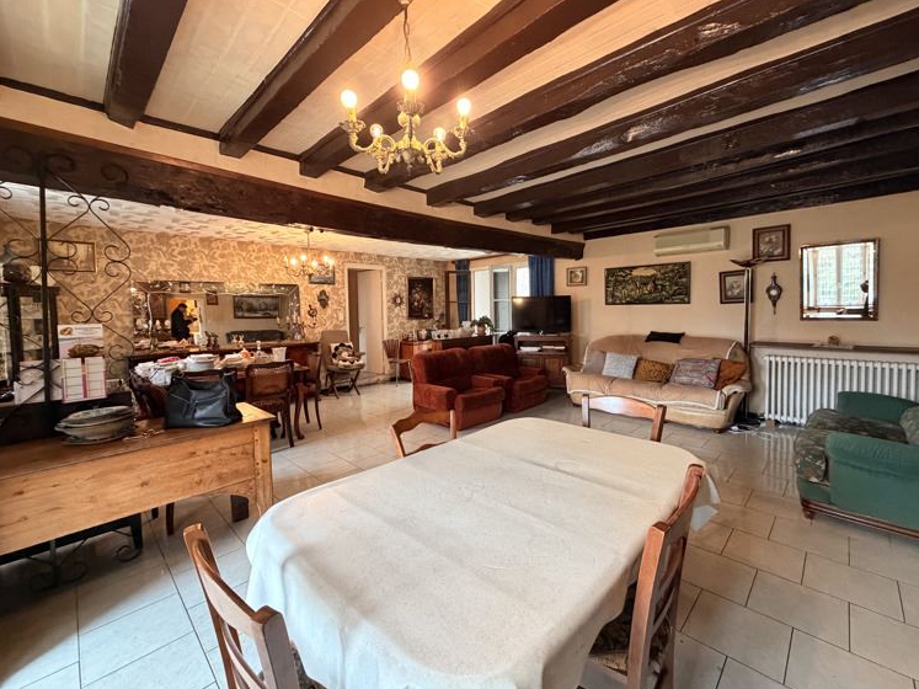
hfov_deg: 98.1
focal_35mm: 15
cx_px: 485
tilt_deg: -2.5
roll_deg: +1.3
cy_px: 325
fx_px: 398
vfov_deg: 81.7
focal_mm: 2.22
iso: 500
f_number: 2.2
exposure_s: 1/50
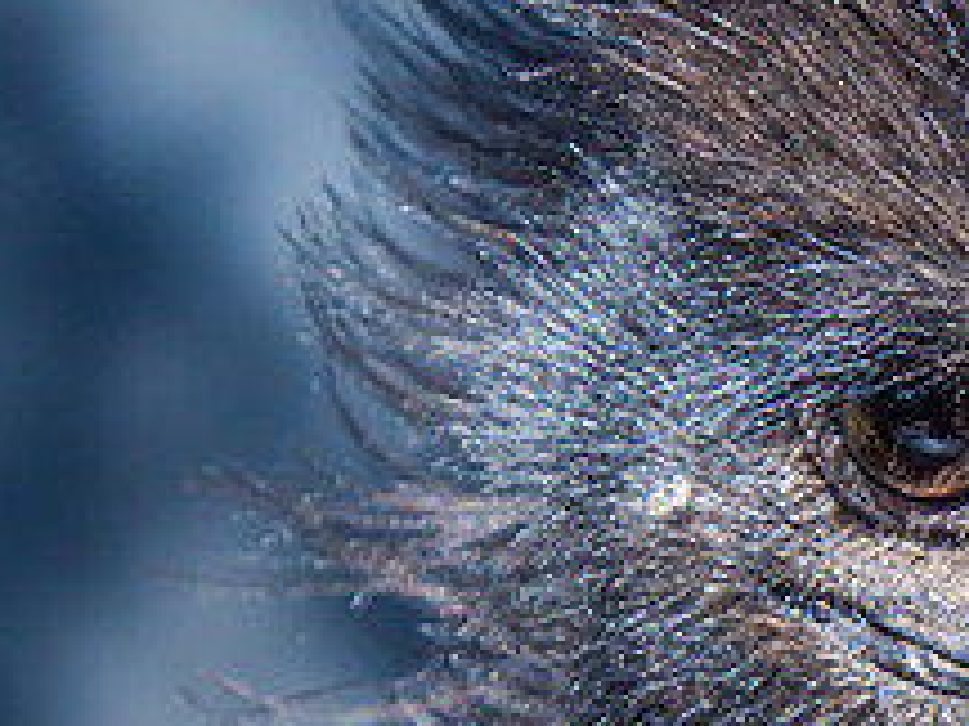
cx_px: 1401
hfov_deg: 4.3
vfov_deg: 3.3
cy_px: 526
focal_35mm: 457
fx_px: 12793
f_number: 6.3
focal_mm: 100
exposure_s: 1/800
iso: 250
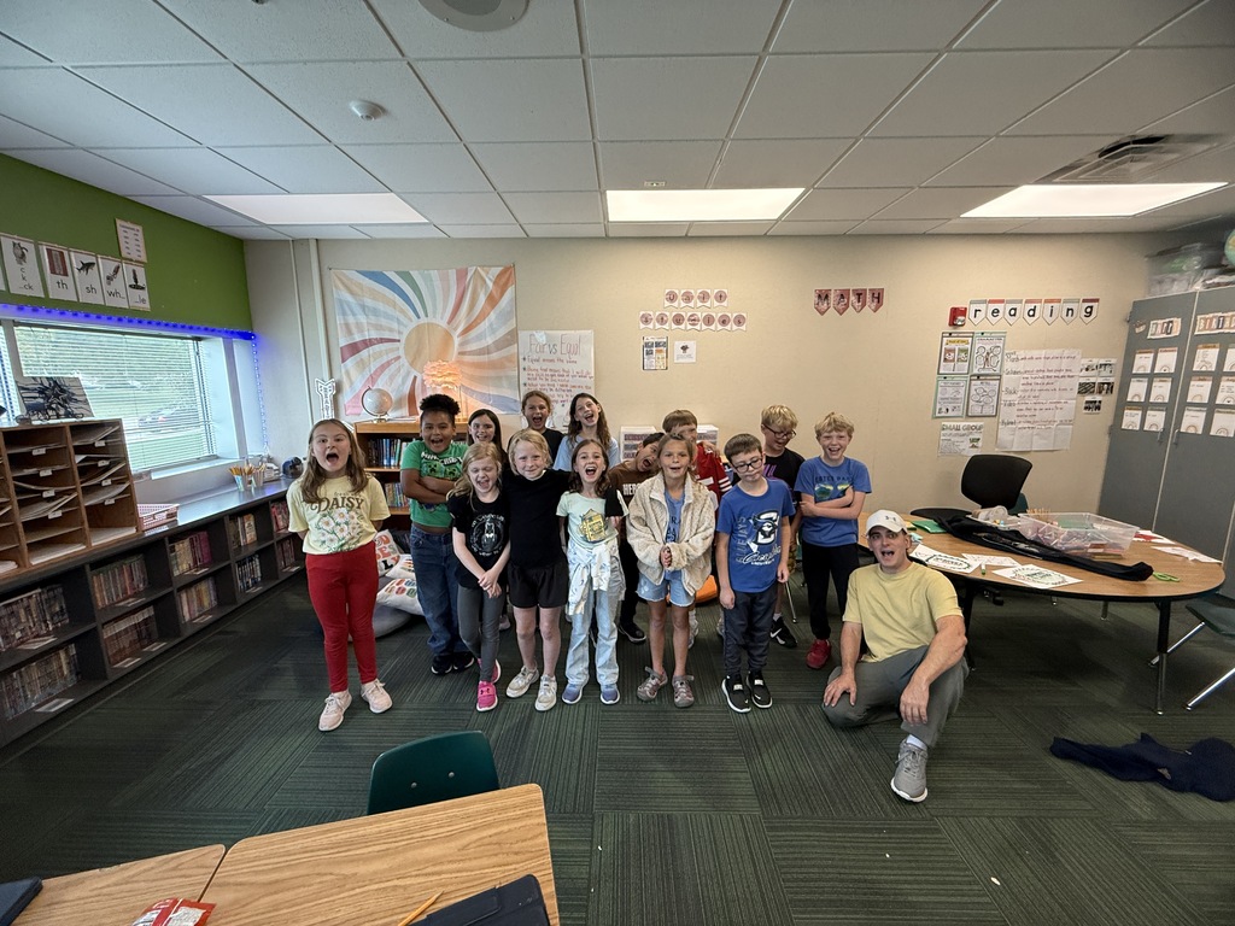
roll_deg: +0.2
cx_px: 618
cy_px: 463
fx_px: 499
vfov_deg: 85.7
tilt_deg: -10.1
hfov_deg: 102.1
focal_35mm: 14
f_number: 2.2
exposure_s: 1/101
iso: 320
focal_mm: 2.22
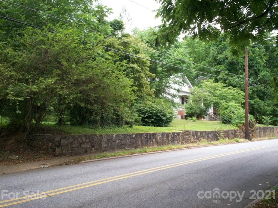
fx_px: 289
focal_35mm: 36
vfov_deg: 39.7
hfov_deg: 51.4
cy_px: 104
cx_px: 139
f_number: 4.5
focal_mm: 6
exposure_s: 1/96.3
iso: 100
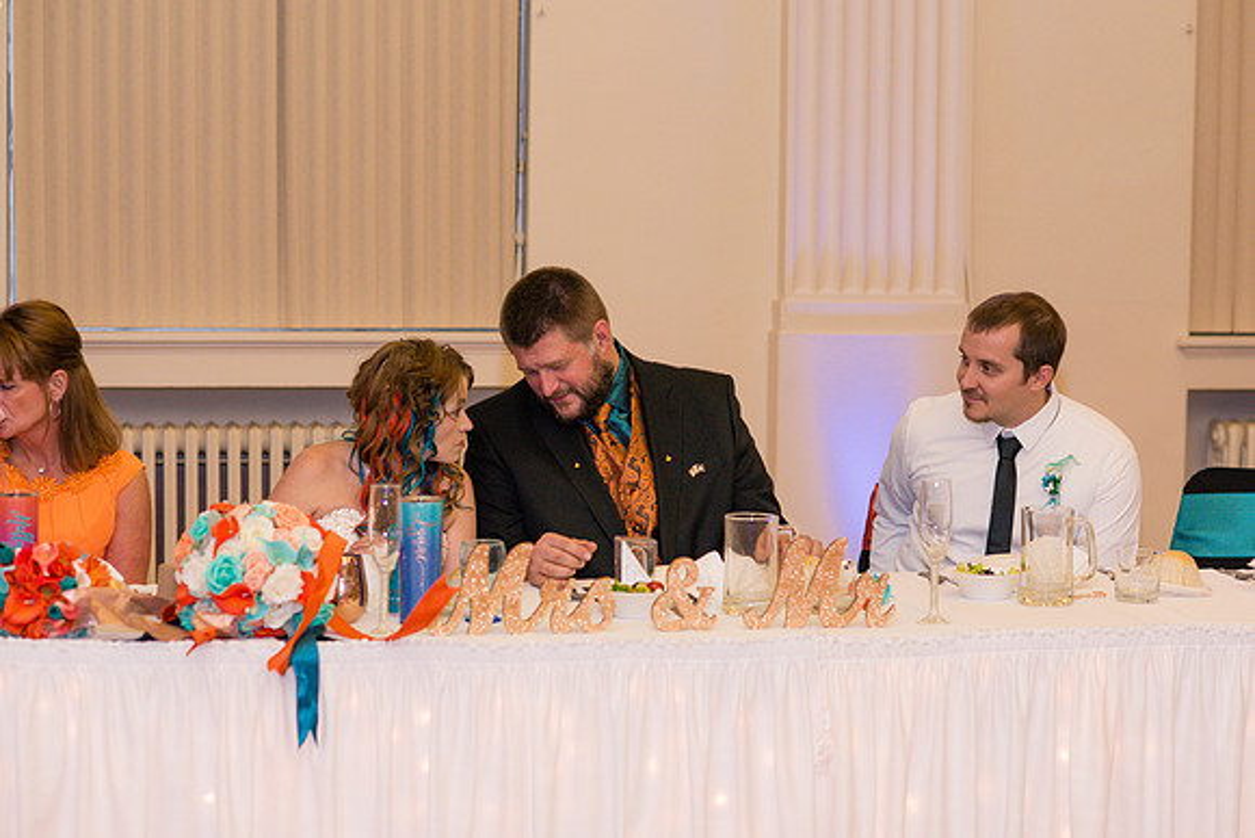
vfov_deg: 16.1
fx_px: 2964
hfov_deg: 23.9
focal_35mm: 85
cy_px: 419
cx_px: 628
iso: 640
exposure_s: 1/100
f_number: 3.2
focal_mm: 85
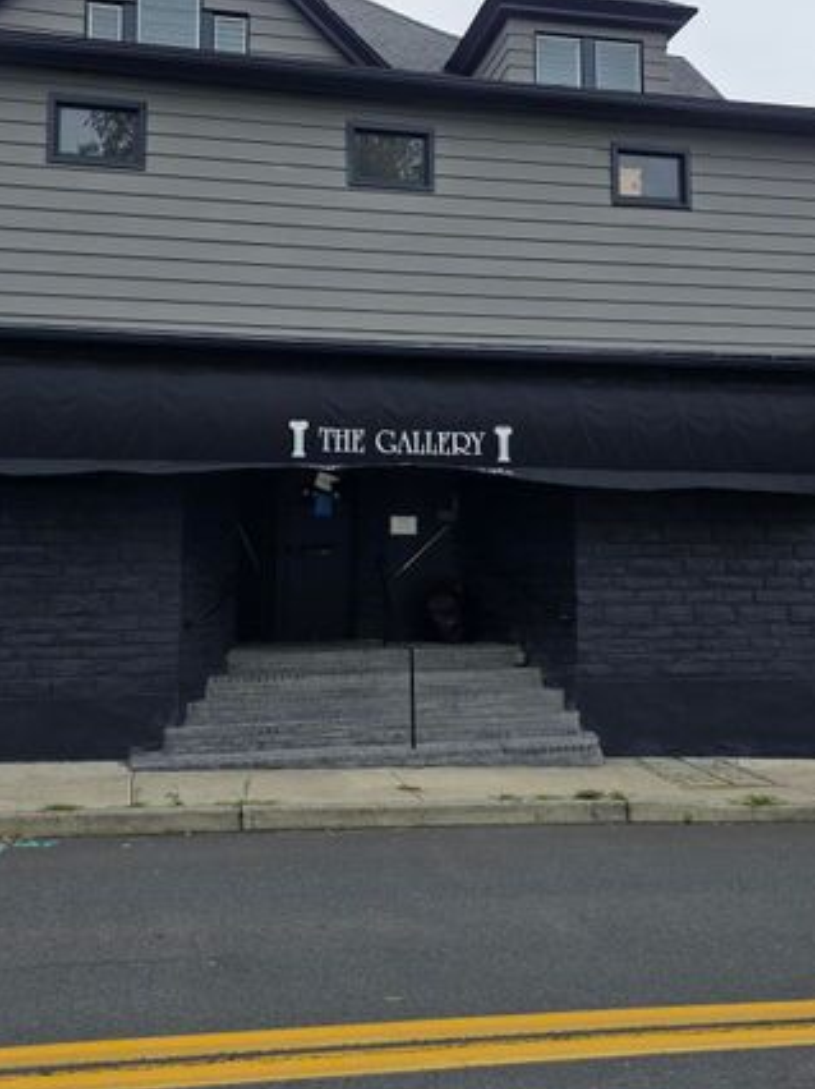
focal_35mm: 36
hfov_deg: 39.6
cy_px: 431
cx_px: 409
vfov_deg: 51.0
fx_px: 1131
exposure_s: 1/1819
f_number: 1.7
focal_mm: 6.3
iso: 80
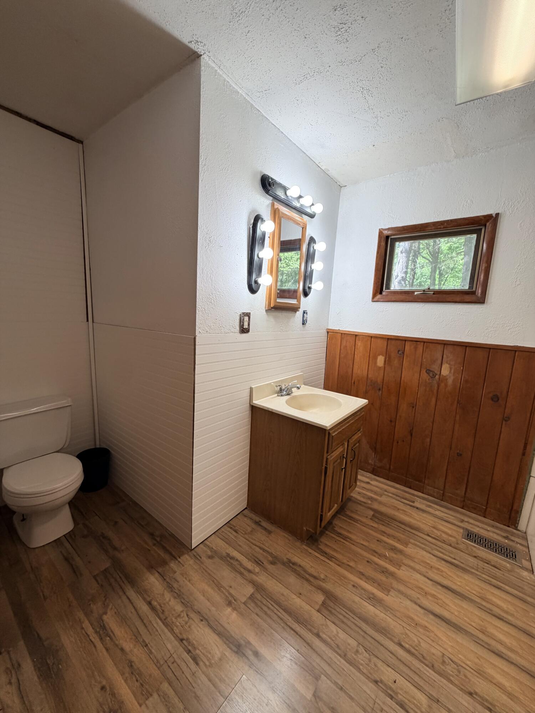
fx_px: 288
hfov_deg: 85.7
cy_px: 356
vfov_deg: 102.1
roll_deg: -2.2
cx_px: 268
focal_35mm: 14
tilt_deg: -9.5
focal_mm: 2.22
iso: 125
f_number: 2.2
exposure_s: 1/120
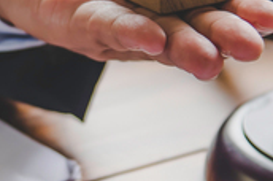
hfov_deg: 5.4
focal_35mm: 381
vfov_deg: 3.6
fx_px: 2884
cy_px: 115
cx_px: 41
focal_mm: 78
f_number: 4
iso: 100
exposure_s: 1/125
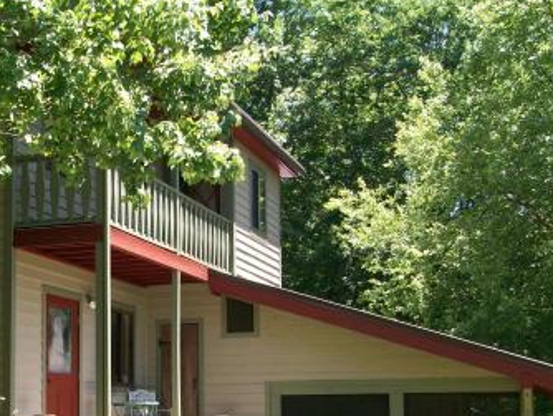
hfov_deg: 32.3
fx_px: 943
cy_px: 318
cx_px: 161
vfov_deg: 24.5
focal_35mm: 59
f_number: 2.8
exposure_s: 1/214
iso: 64
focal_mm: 5.7
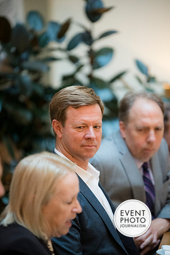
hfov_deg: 6.9
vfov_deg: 10.3
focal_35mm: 200
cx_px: 85
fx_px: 1417
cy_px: 128
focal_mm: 200
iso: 6400
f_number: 2.8
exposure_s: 1/125
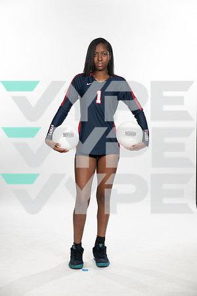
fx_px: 476
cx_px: 98
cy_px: 148
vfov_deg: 34.5
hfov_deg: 23.4
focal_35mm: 58
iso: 200
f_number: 5.6
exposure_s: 1/250
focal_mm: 58
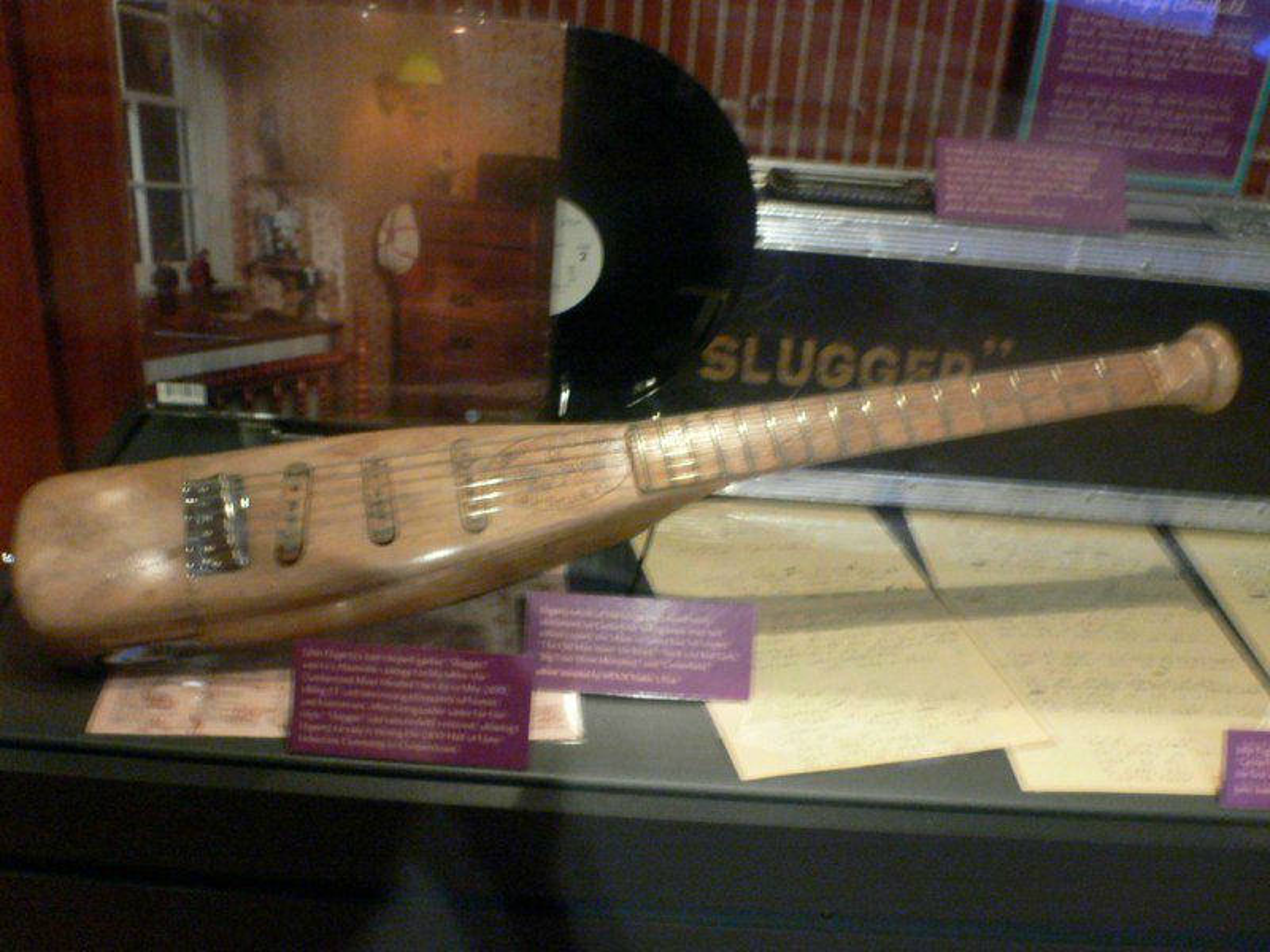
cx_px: 635
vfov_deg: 41.8
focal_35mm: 34
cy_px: 476
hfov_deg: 54.0
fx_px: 1247
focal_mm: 6.3
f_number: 2.8
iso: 200
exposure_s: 1/4
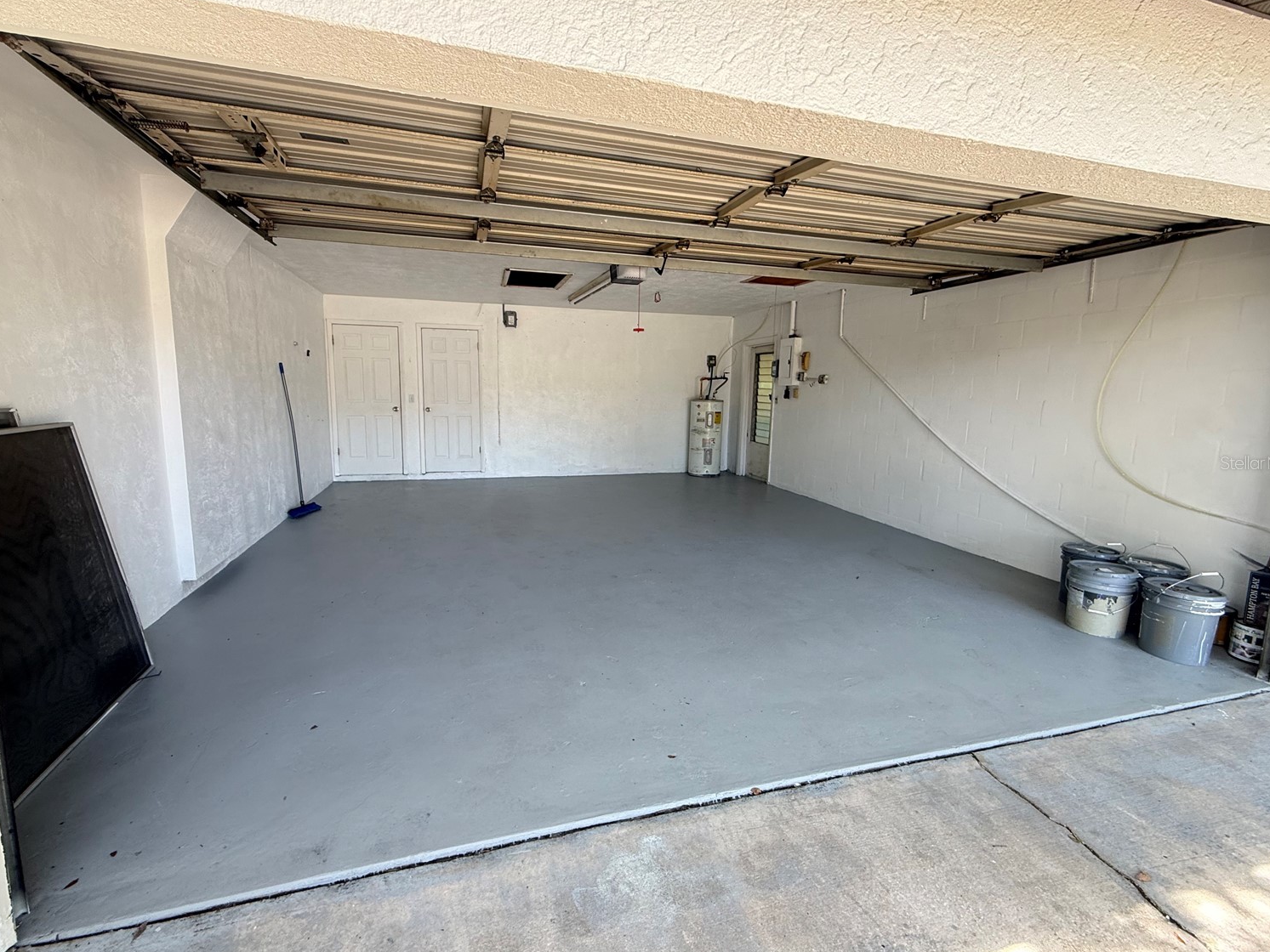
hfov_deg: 98.1
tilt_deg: -6.9
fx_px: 550
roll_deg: -1.1
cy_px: 462
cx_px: 620
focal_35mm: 15
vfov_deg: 81.7
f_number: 2.2
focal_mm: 2.22
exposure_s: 1/99
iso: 100
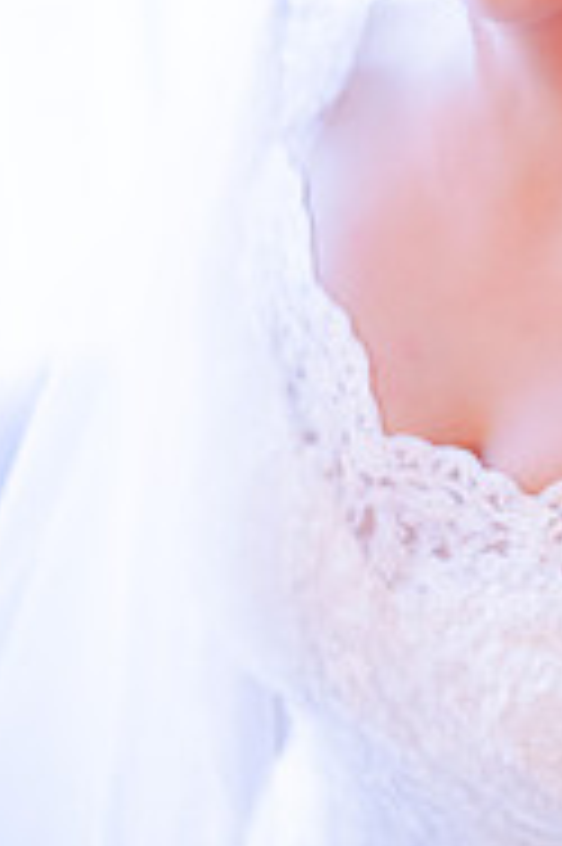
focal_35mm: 120
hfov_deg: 11.2
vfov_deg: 16.8
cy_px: 58
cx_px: 638
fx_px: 2815
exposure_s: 1/500
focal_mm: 50
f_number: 1.8
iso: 1600
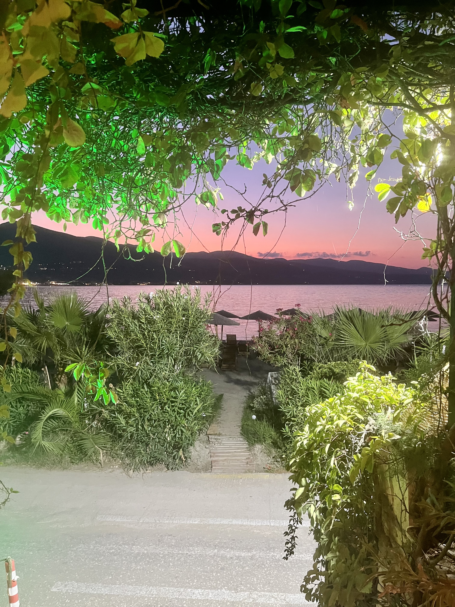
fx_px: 456
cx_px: 228
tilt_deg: -2.0
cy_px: 304
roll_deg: -1.8
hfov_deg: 53.1
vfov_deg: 67.3
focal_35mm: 26
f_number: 1.6
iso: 500
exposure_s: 1/33
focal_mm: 5.1
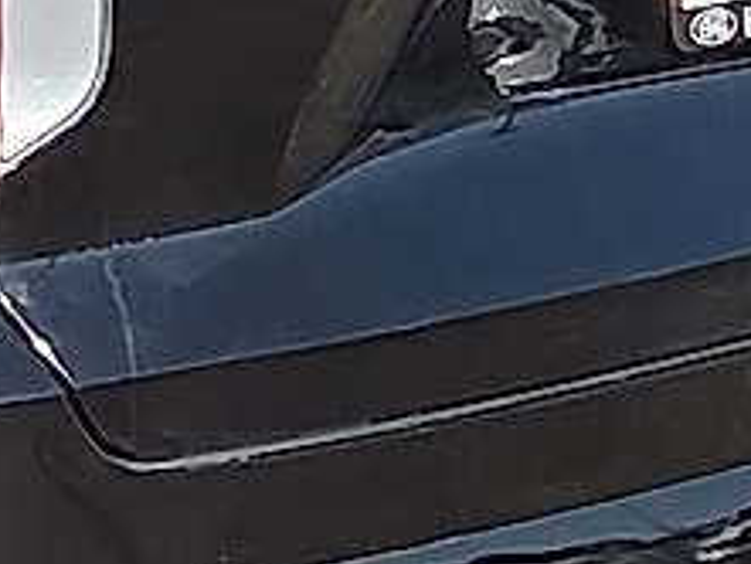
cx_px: -1087
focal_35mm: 289
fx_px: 6273
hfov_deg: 6.5
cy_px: -197
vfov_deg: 5.1
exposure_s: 1/1250
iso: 25
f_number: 1.8
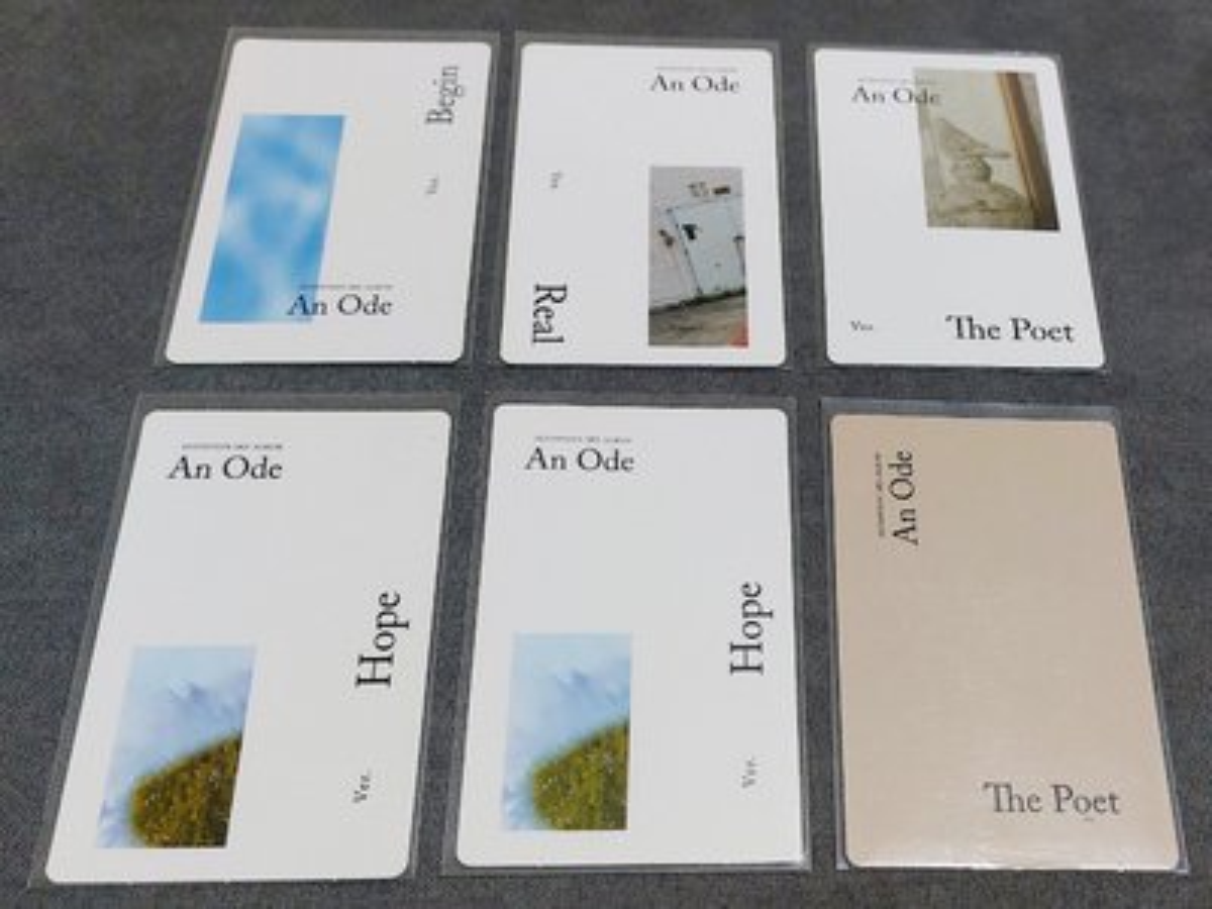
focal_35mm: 25
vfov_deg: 54.9
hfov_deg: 69.4
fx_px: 875
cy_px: 454
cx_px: 606
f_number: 1.8
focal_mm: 5.23
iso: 400
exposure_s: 1/60.2
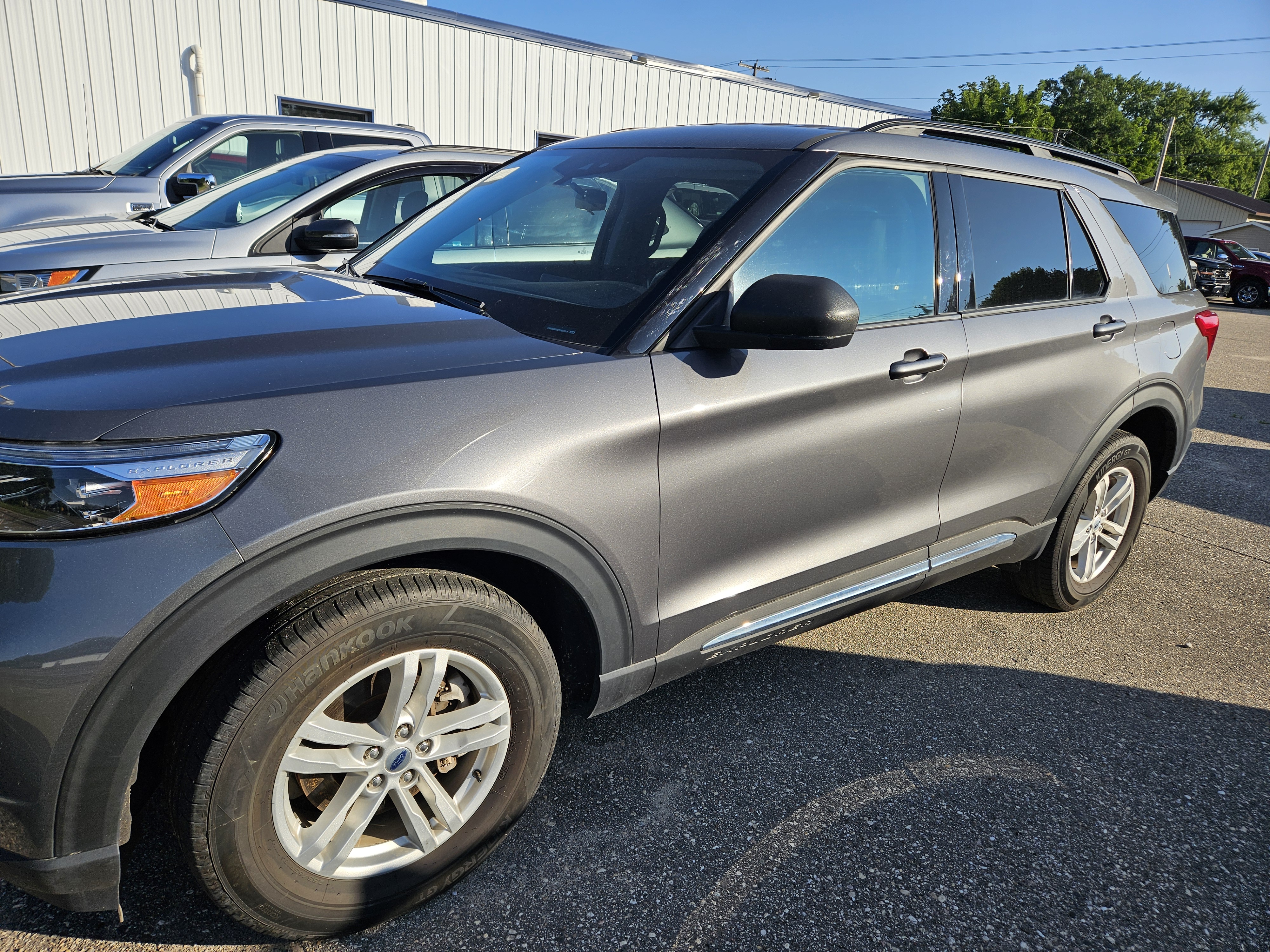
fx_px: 844
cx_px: 635
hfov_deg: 73.9
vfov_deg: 58.9
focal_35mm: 23
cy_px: 476
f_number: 1.8
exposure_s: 1/1641
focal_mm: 5.4
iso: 25
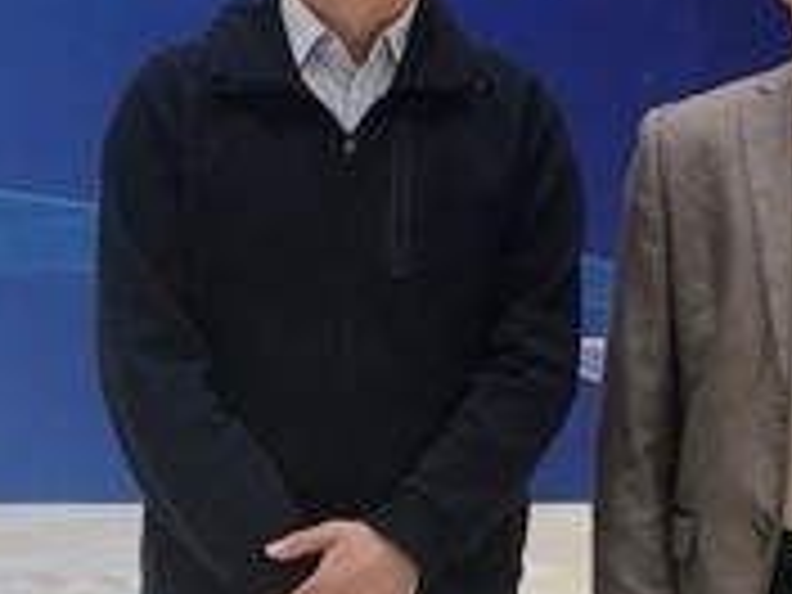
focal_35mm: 132
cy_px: 266
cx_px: 1040
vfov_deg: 11.2
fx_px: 3020
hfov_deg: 14.3
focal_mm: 4.15
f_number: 2.2
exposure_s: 1/100
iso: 25
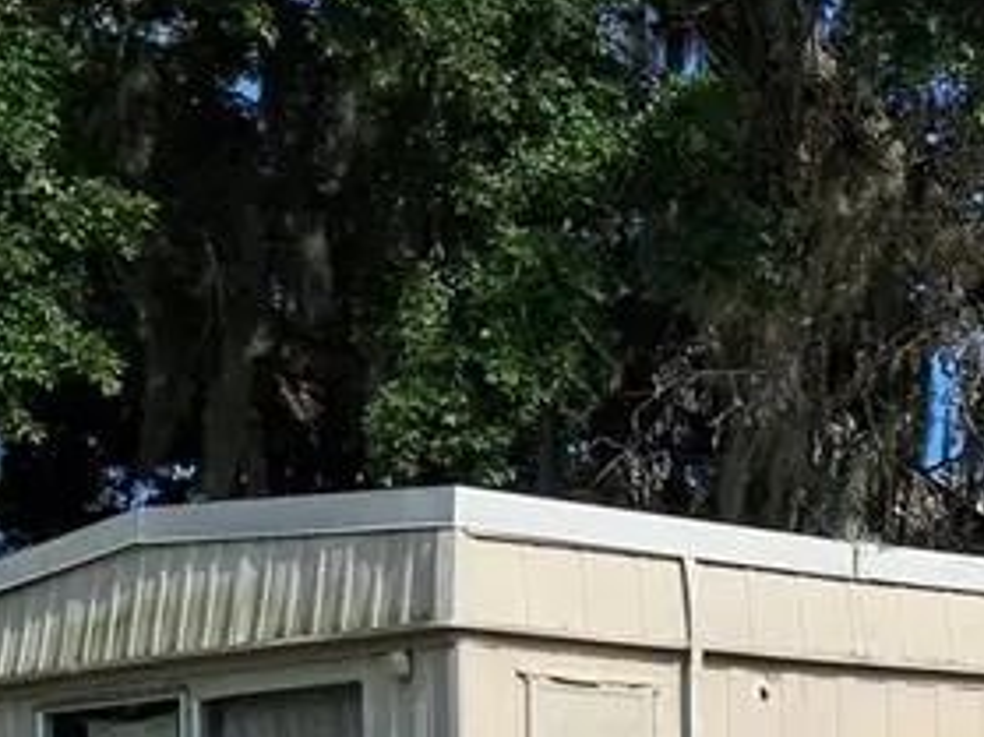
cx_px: 1781
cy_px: 1023
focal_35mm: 99
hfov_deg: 16.5
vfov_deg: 14.2
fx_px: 2813
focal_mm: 4
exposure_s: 1/1122
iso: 50
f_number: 1.8
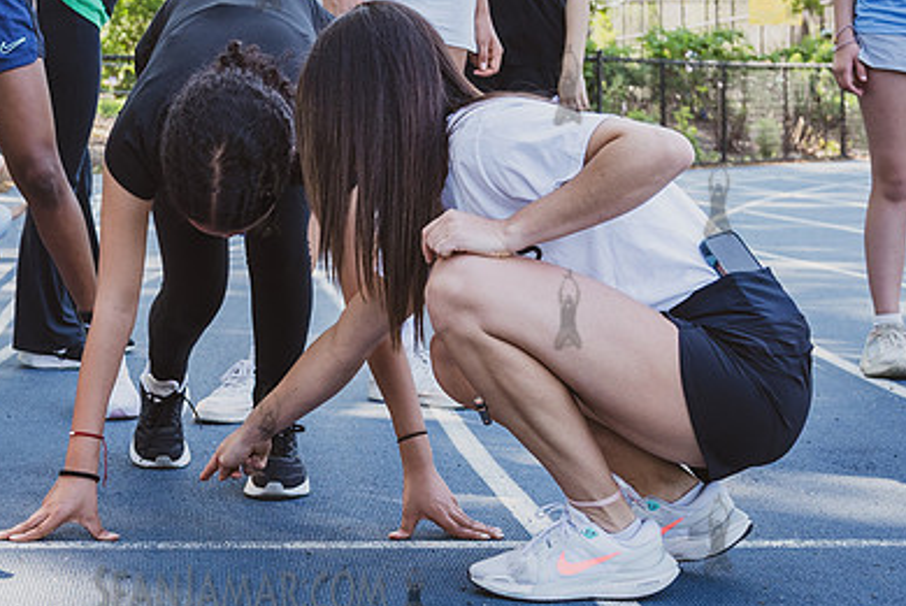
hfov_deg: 22.4
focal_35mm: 90
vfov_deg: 15.2
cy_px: 254
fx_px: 2268
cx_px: 261
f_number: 4.5
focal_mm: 36
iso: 400
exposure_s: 1/400
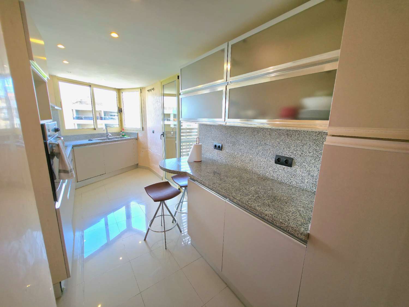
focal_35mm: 13
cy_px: 154
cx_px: 204
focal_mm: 2.2
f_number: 1.9
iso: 40
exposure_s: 1/50.3
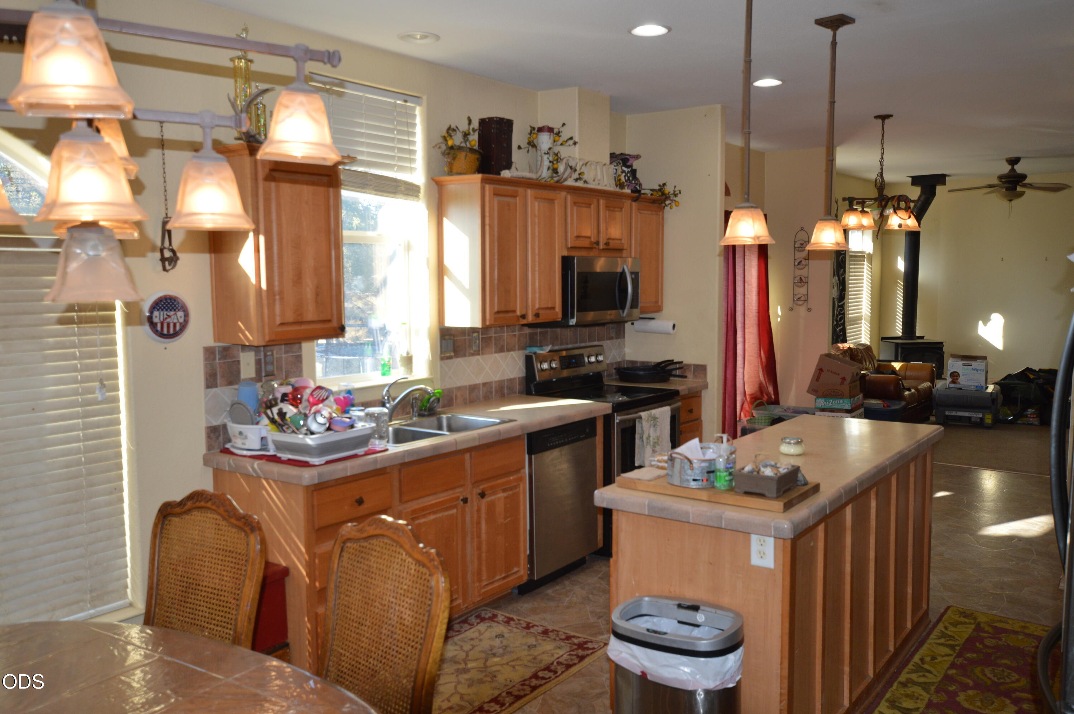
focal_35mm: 30
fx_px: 894
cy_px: 357
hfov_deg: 62.0
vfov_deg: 43.5
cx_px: 537
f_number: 4
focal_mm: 20
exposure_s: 1/125
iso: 360
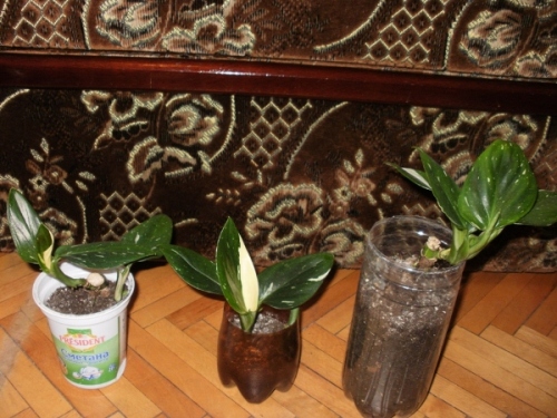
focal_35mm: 36
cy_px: 209
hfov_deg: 51.4
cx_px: 278
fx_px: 579
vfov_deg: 39.7
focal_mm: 6.3
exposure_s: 1/30
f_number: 3.5
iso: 125
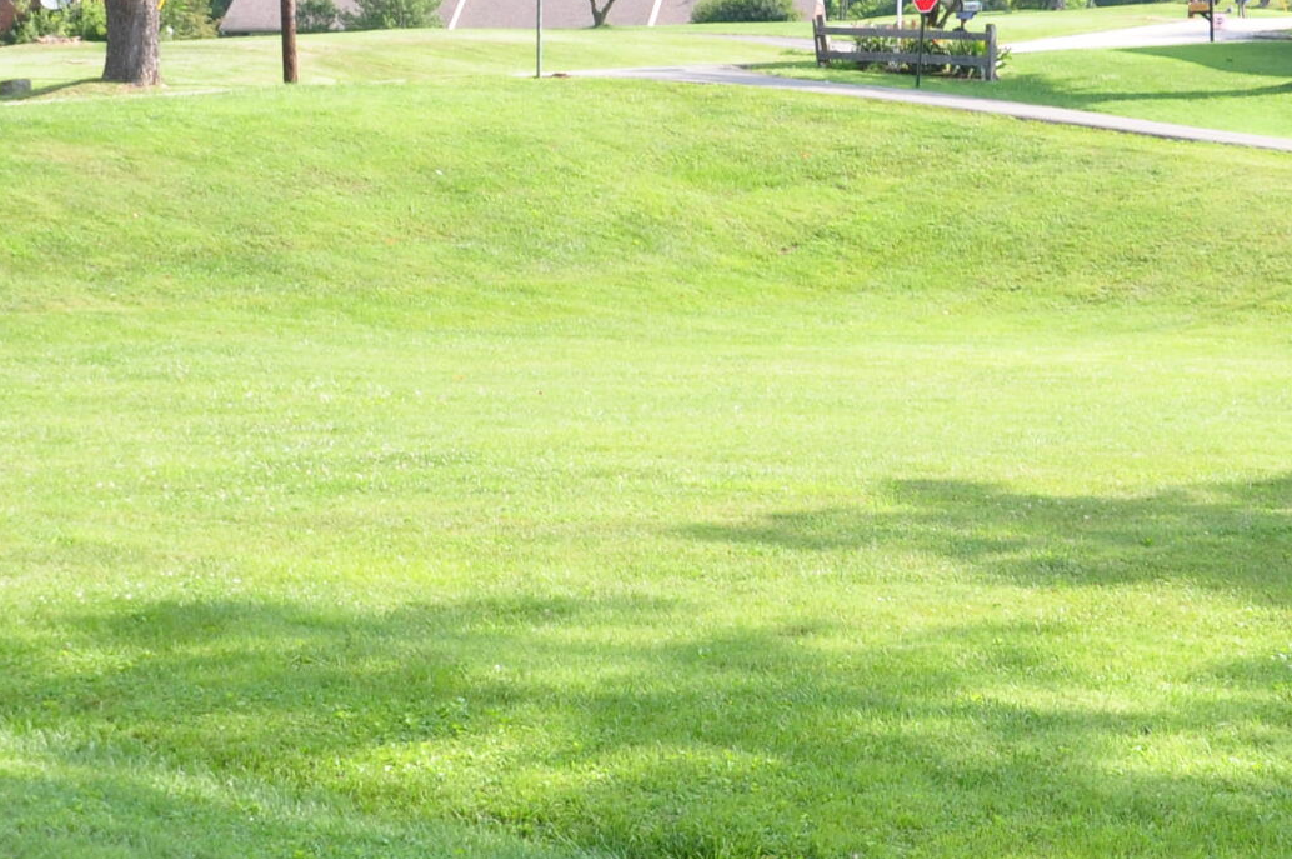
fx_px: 3119
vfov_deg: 15.7
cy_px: 530
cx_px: 987
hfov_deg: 23.1
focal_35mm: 87
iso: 250
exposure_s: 1/200
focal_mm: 20
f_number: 8
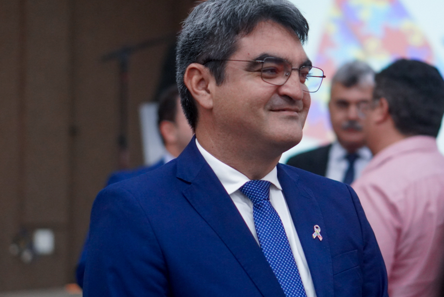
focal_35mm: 99
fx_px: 1222
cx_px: 254
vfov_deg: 13.8
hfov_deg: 20.6
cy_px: 171
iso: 2000
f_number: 1.8
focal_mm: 50
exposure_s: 1/160
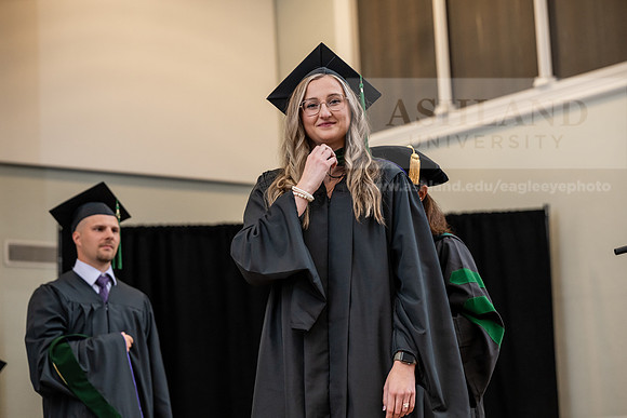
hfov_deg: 21.0
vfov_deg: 14.1
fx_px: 1690
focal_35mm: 97
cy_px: 209
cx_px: 314
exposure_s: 1/200
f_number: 3.5
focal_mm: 97
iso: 1600
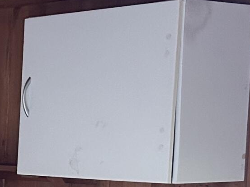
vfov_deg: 10.2
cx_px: -187
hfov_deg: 12.8
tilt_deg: -6.7
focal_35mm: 141
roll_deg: -0.7
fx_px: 1019
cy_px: 263
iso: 250
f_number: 1.5
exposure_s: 1/60
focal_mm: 5.7
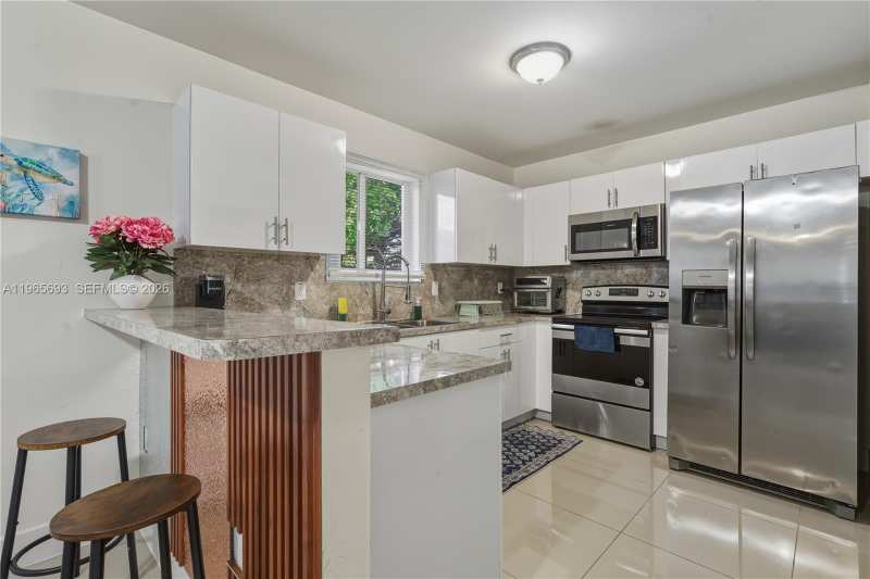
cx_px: 435
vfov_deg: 73.7
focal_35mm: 16
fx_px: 387
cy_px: 290
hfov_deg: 96.7
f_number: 8
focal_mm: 16
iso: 100
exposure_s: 1/8
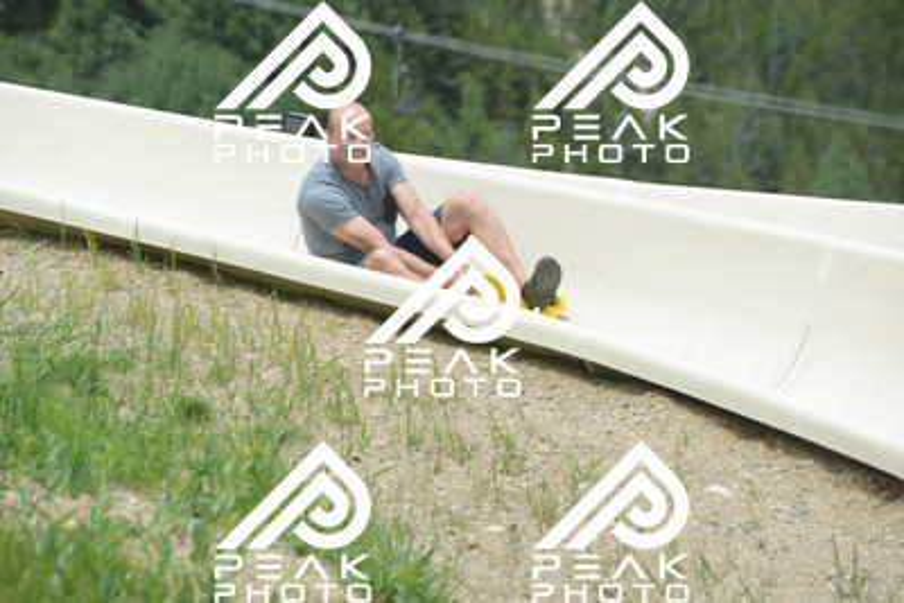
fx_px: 4898
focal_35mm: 195
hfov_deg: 10.5
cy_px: 302
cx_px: 452
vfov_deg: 7.0
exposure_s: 1/640
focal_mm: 195
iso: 220
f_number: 6.3
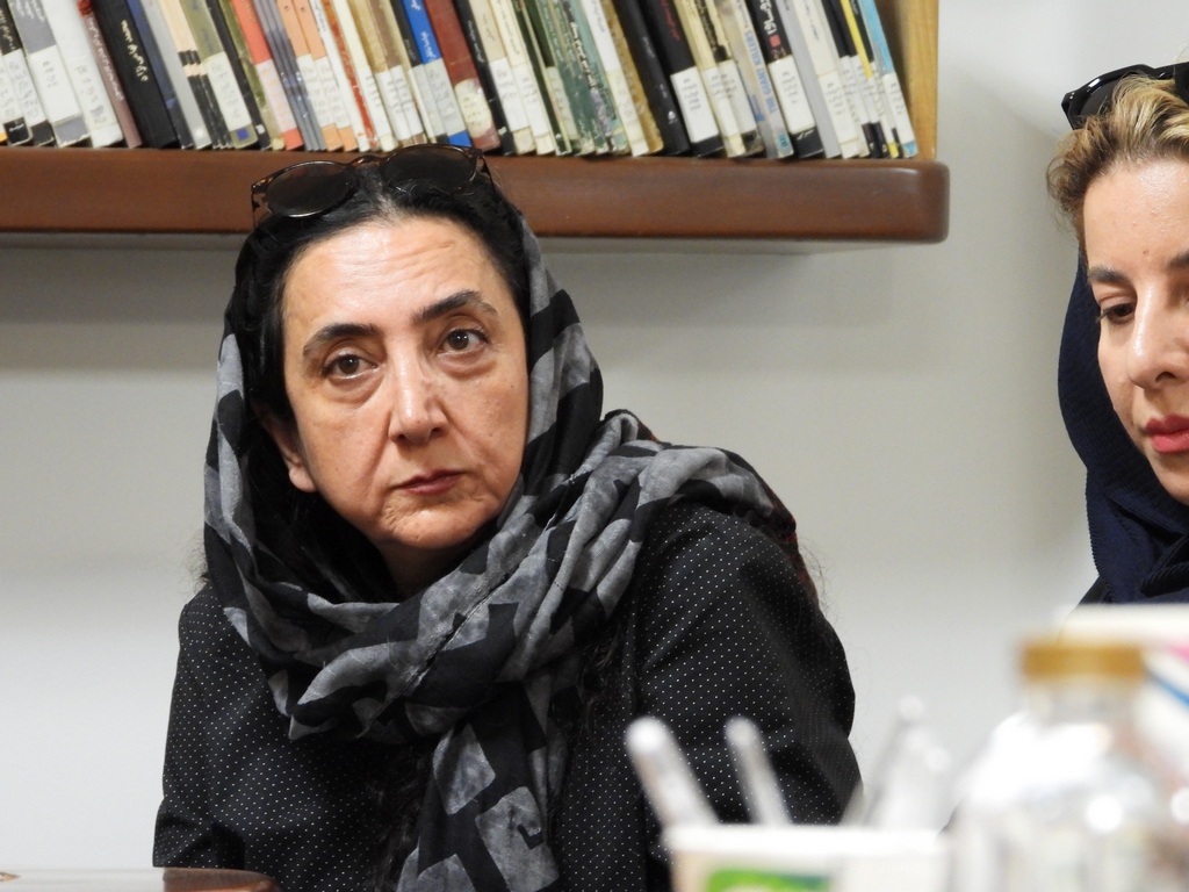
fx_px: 11850
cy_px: 446
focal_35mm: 345
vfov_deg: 4.3
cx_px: 594
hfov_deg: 5.7
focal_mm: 62.1
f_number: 4.5
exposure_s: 1/6
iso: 800
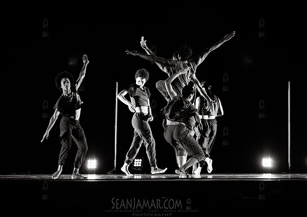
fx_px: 1993
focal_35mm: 230
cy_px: 117
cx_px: 177
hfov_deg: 8.8
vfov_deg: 6.2
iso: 4000
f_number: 2.8
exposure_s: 1/640
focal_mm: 200
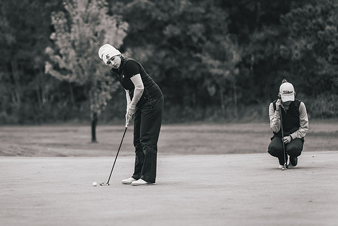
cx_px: 125
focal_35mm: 203
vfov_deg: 6.8
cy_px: 114
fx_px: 1907
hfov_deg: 10.1
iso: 800
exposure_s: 1/1600
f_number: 2.8
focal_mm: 150
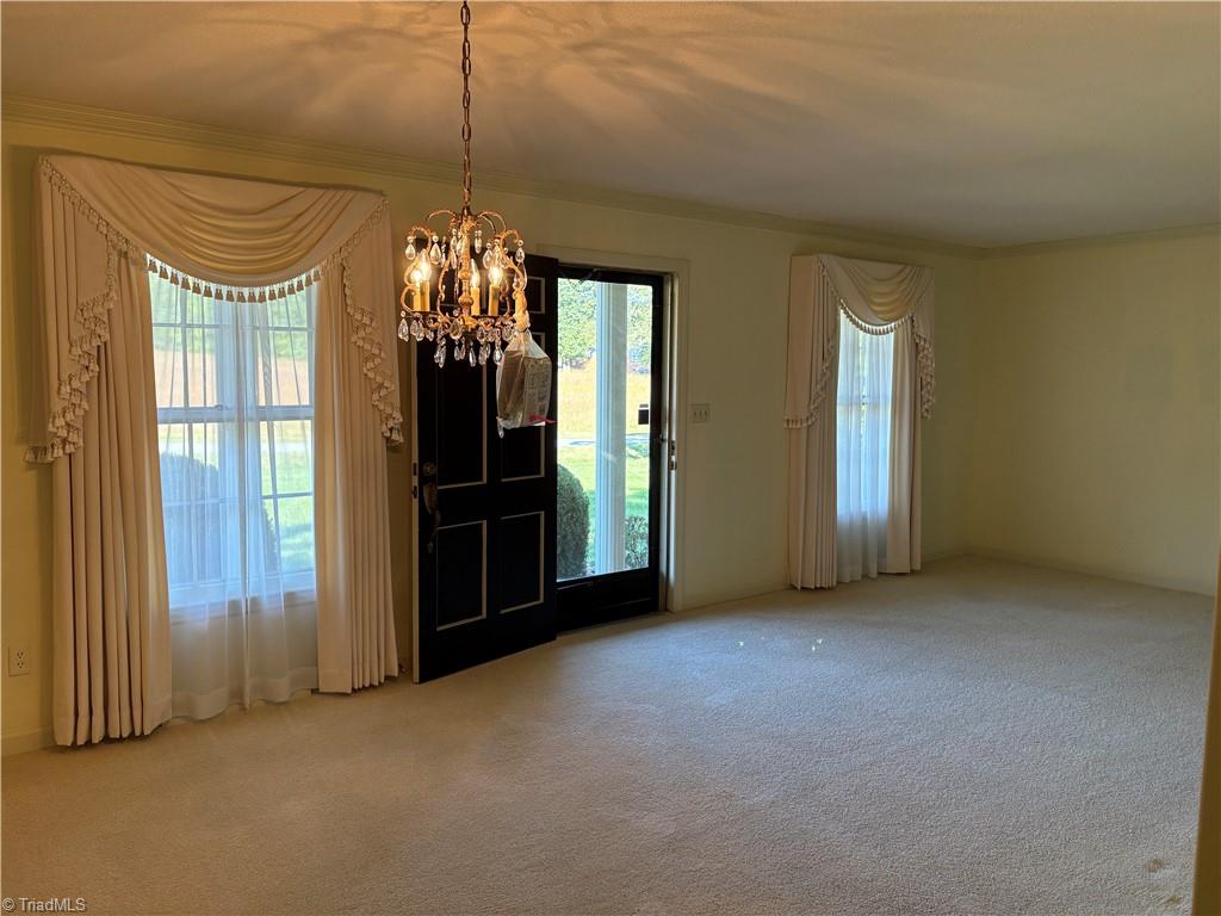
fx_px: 917
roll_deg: +0.3
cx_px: 610
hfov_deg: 67.3
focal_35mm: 26
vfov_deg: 53.1
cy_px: 458
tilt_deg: -4.5
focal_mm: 5.96
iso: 125
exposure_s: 1/166
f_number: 1.6
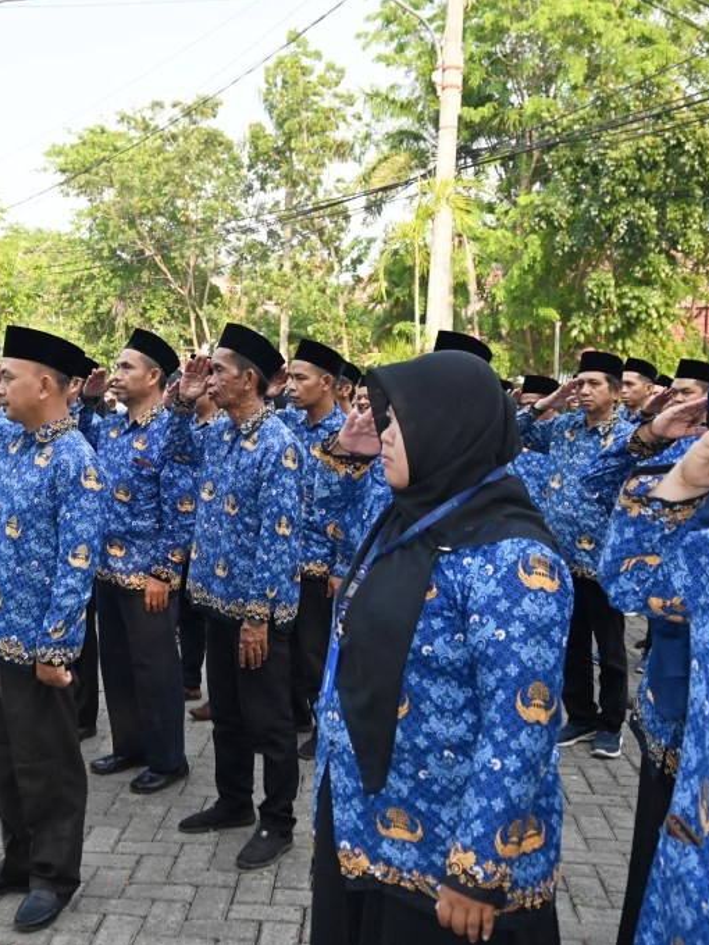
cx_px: 241
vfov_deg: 44.4
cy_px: 472
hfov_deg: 33.8
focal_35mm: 42
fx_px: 1157
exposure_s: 1/200
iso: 100
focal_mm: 19.5
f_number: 4
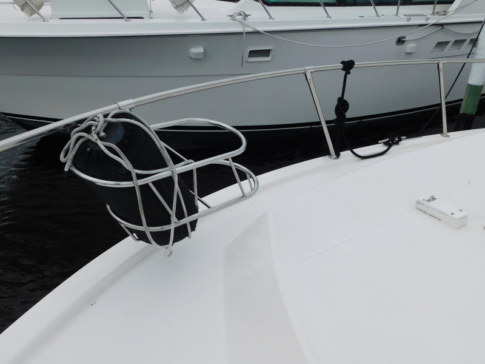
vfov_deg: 46.8
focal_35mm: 30
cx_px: 242
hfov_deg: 60.0
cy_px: 182
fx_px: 420
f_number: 6.4
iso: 125
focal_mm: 5.3
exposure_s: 1/500
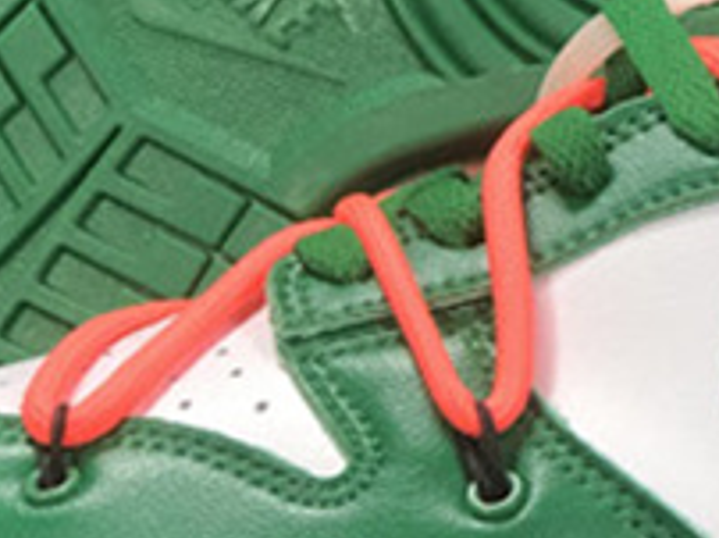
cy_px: 48
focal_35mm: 198
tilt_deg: +1.6
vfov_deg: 7.5
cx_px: 726
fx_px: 4108
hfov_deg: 9.9
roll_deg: +1.6
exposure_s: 1/30
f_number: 2.8
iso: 64
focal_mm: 6.6
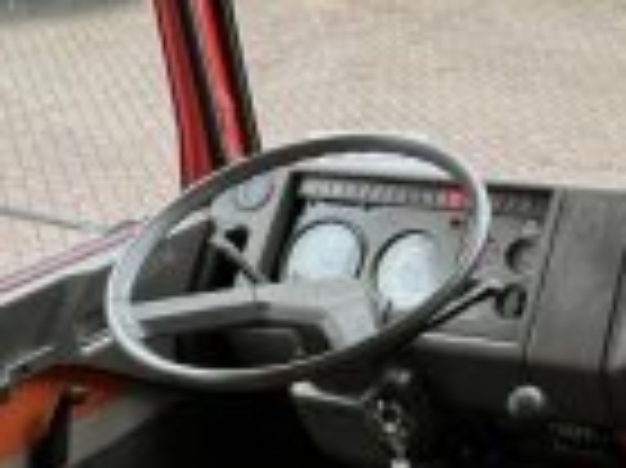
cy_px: 202
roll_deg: -0.3
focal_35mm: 60
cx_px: 793
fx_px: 1084
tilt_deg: -21.4
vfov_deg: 24.4
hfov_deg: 27.4
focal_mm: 1.57
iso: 125
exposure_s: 1/99
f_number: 1.8
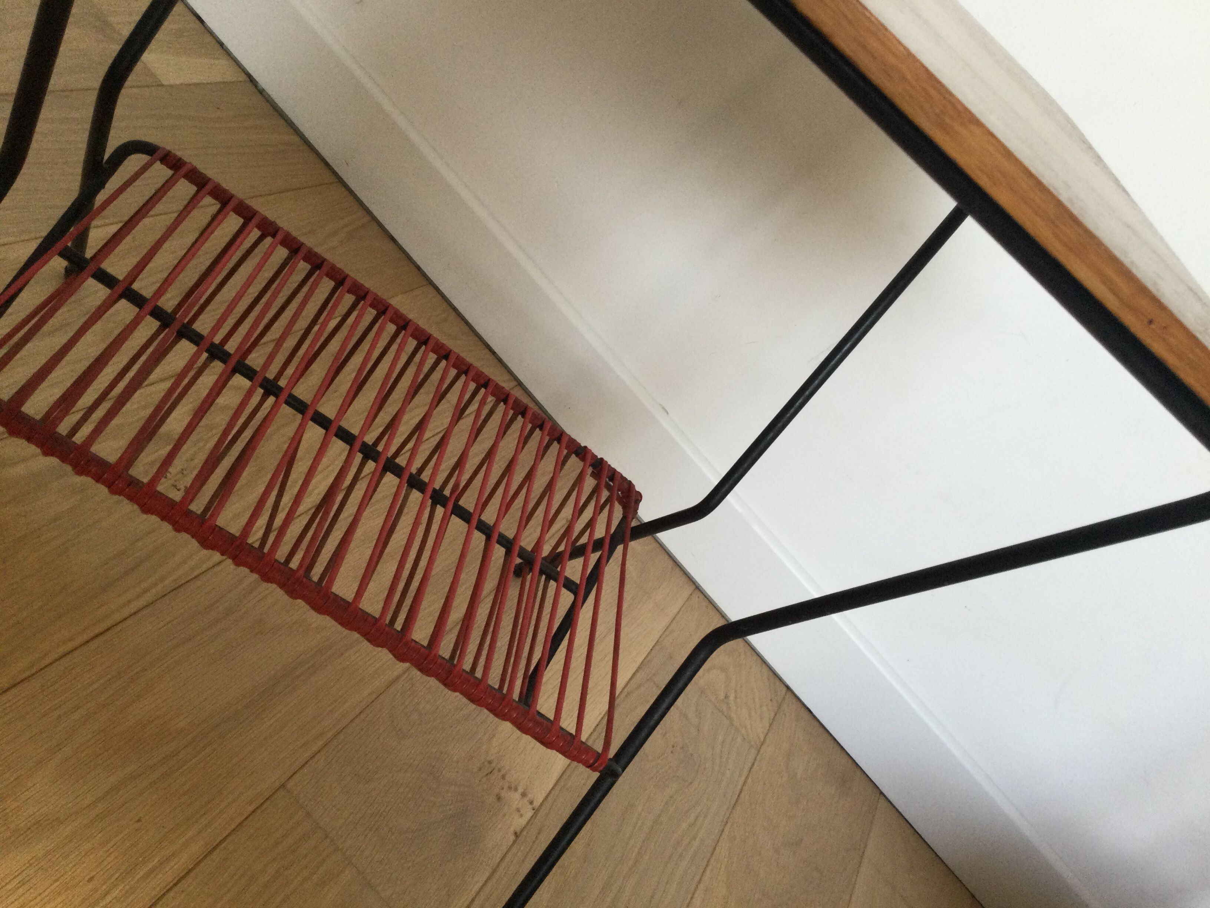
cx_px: 605
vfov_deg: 45.4
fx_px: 1084
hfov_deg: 58.4
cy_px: 454
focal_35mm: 31
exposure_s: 1/33
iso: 40
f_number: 2.4
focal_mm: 3.3
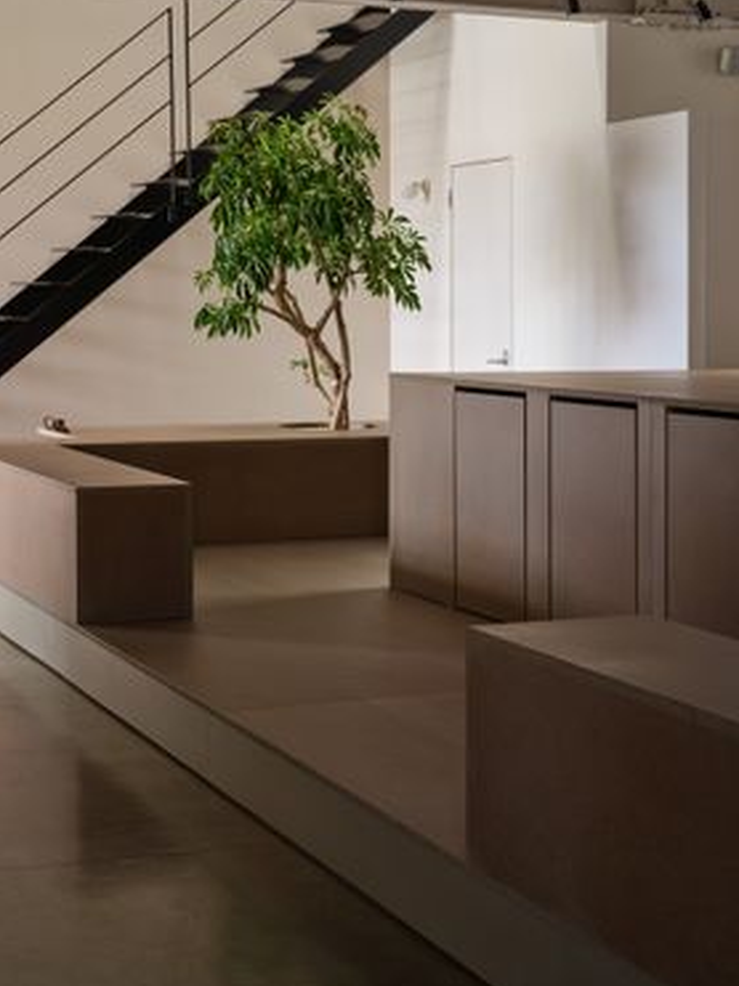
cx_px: 379
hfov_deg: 22.6
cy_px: 493
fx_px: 1851
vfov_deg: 29.8
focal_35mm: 65
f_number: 11
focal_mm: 80
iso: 100
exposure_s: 1.3
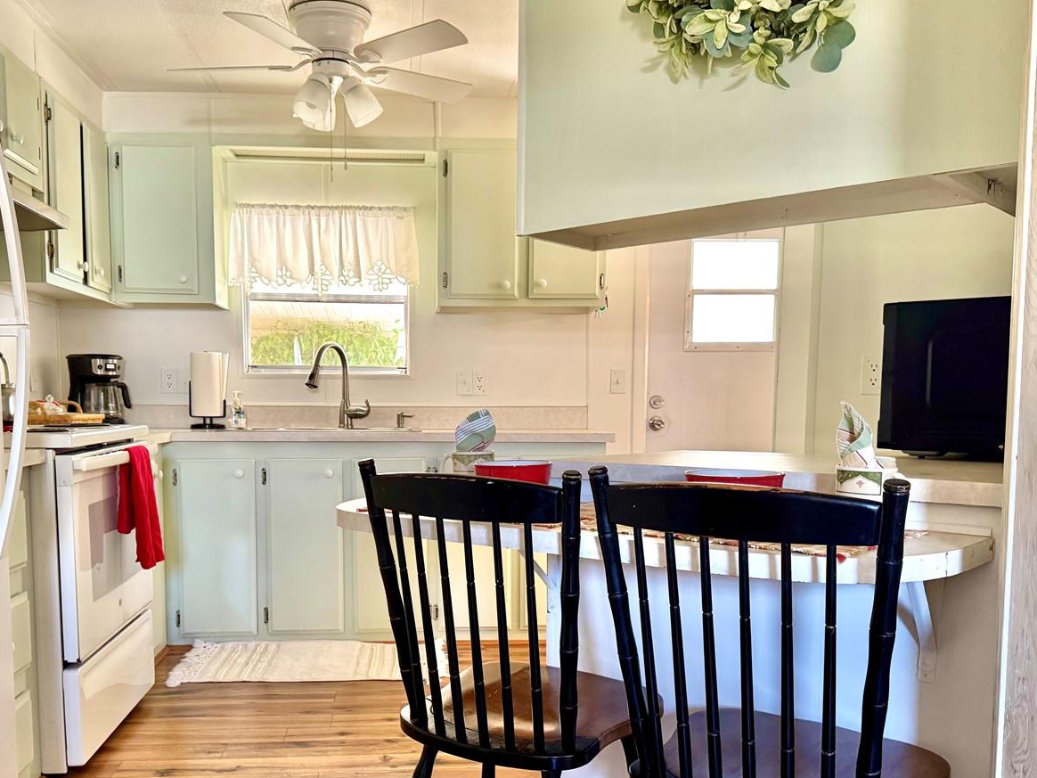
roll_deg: -1.0
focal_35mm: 33
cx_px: 453
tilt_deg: -4.2
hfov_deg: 55.2
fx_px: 989
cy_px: 477
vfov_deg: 42.7
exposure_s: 1/60
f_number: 1.78
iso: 400
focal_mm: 6.76
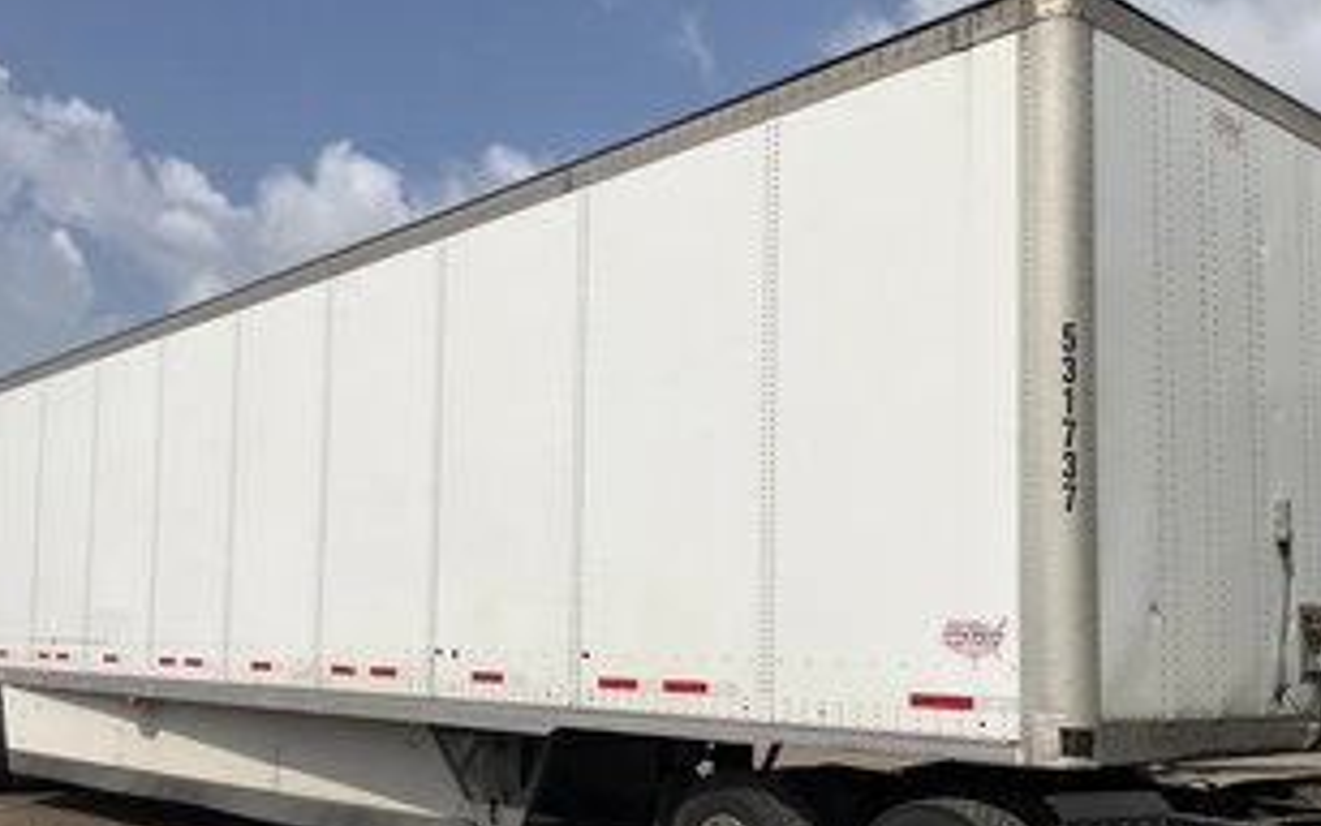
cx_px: 542
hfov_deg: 49.0
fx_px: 1440
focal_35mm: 40
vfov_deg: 31.8
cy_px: 533
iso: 25
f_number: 1.8
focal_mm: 3
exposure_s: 1/5814
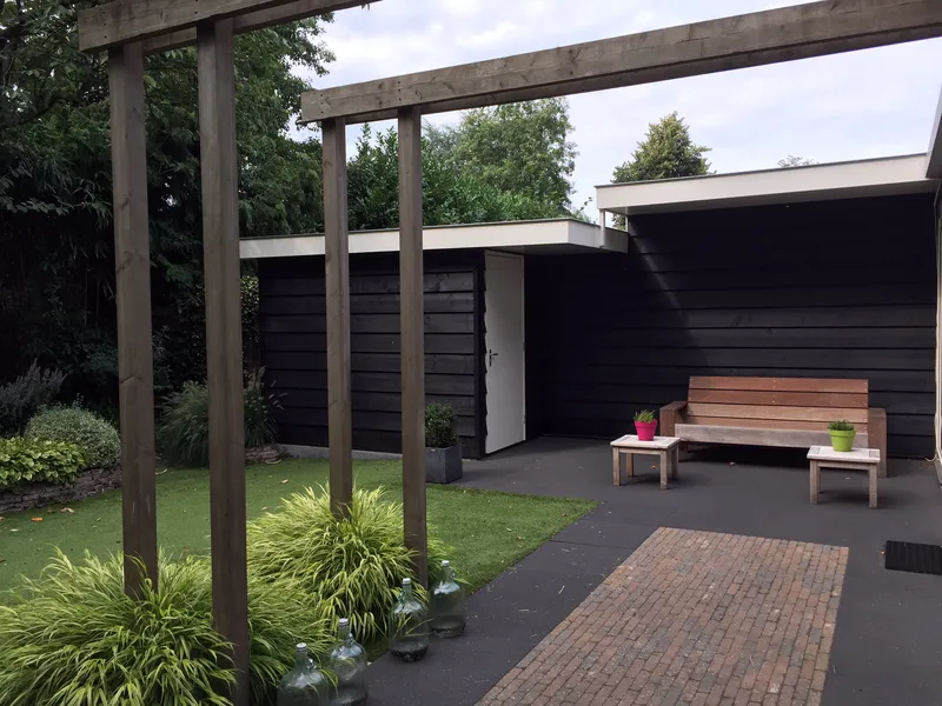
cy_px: 353
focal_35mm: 29
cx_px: 471
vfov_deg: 48.2
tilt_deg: -3.4
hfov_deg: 61.7
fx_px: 789
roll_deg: +1.1
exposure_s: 1/520
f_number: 2.2
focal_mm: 4.15
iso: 32
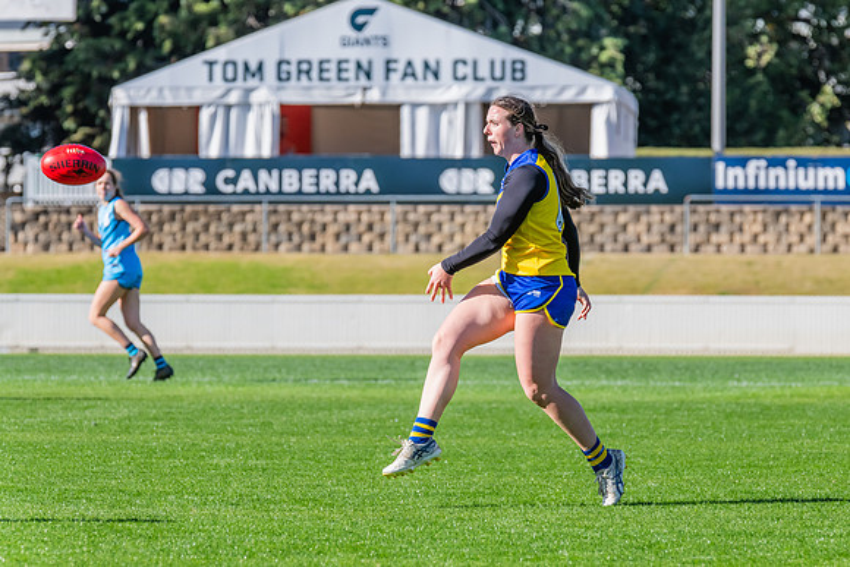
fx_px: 7959
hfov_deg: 6.1
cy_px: 289
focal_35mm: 337
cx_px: 458
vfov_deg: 4.1
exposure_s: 1/1250
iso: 800
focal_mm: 310
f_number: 10
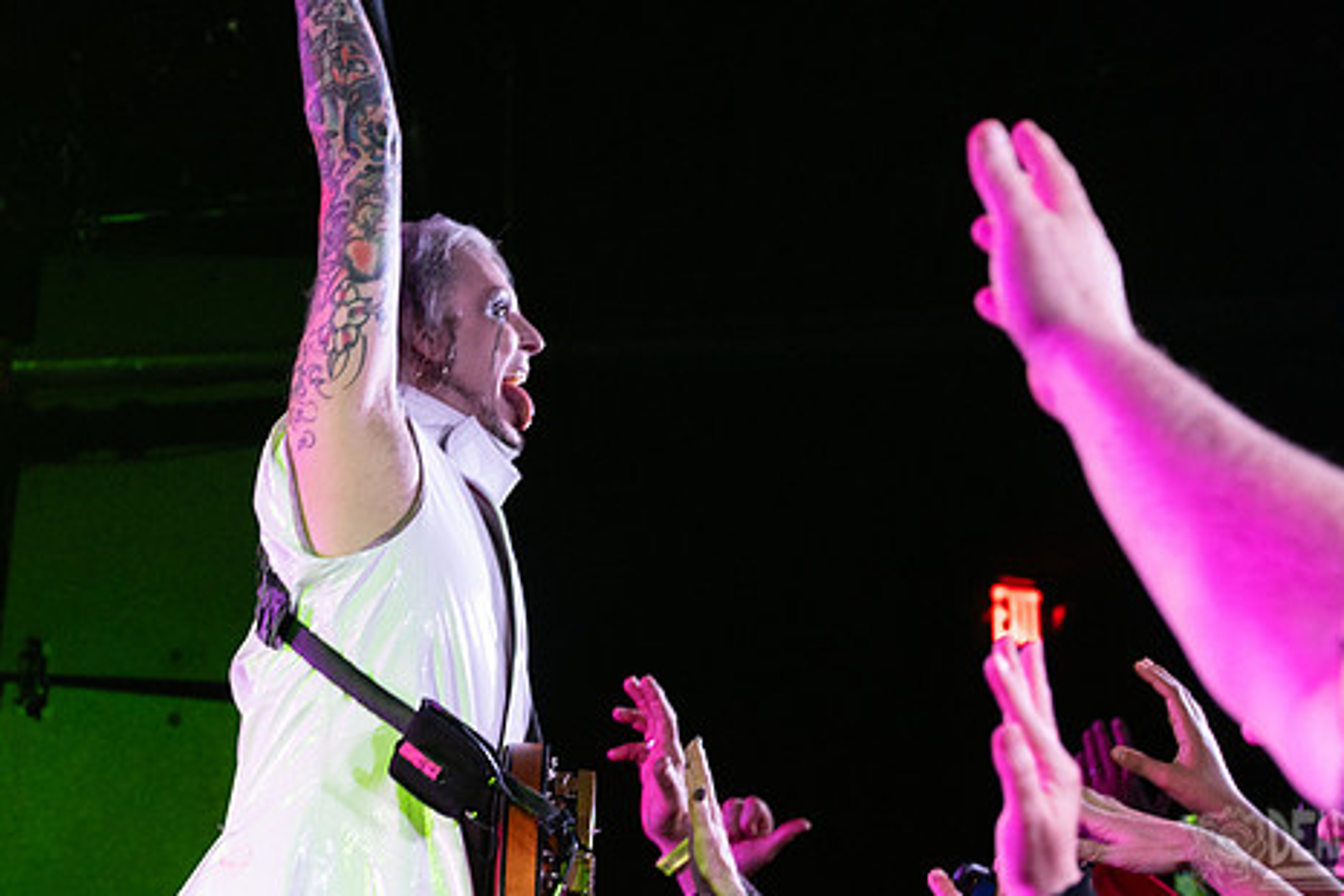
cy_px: 400
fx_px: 3397
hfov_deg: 22.4
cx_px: 614
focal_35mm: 91
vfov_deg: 15.0
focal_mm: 52
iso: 2000
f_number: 3.5
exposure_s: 1/160
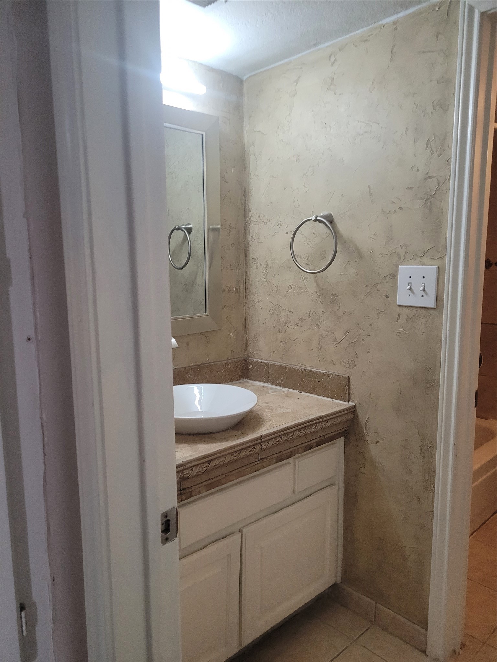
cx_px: 248
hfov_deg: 53.1
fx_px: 498
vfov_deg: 67.3
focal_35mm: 26
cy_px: 331
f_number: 1.8
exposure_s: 1/120
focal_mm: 5.4
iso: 320
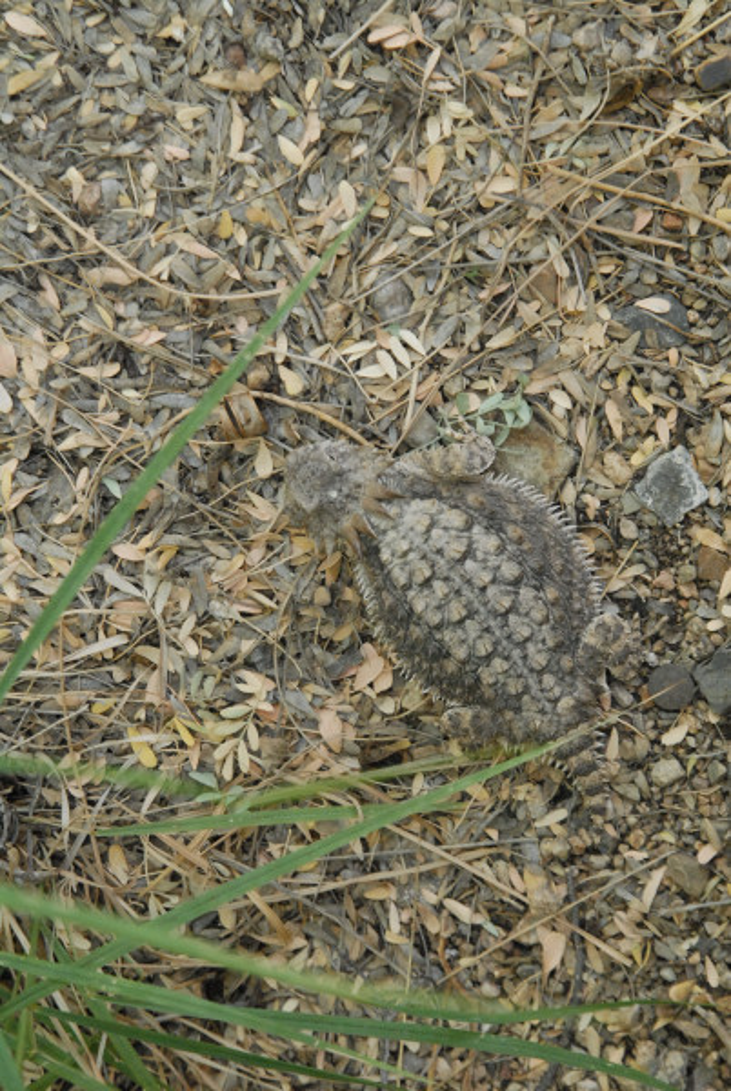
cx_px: 366
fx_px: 3415
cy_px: 546
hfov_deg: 12.2
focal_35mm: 112
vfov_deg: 18.2
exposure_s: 1/640
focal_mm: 75
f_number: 8
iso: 1600
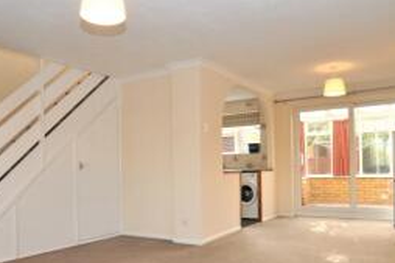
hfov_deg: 60.4
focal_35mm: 31
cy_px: 156
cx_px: 187
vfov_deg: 42.2
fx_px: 339
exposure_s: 1/60
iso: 400
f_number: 4.5
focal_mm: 11
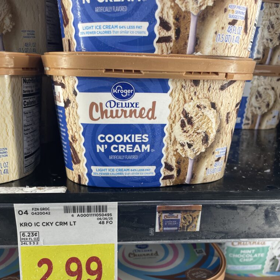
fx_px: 284
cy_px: 170
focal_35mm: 31
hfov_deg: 52.5
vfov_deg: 52.1
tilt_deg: -19.8
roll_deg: +0.1
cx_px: 139
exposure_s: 1/120
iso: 80
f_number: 1.6
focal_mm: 4.2
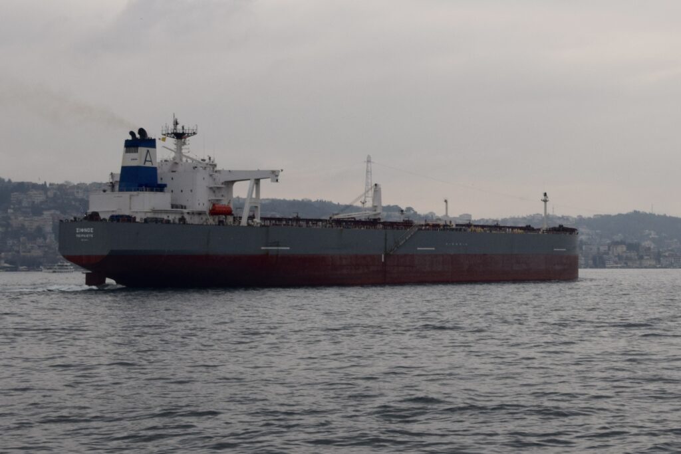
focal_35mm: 42
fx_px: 795
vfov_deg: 31.9
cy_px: 227
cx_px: 340
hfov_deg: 46.4
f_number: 9
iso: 400
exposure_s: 1/100
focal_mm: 28
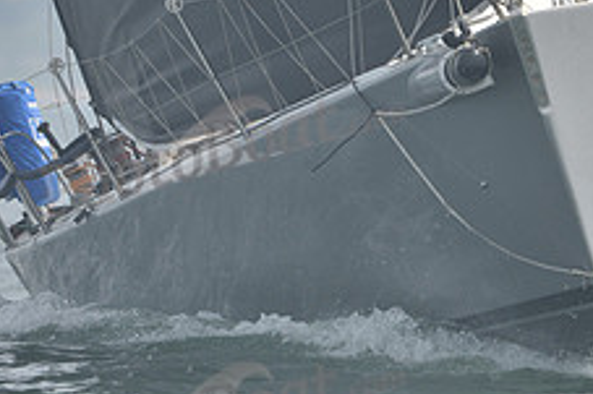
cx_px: 543
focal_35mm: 792
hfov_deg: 2.6
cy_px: -22
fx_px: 13036
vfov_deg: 1.7
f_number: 7.1
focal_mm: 310
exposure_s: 1/1000
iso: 280
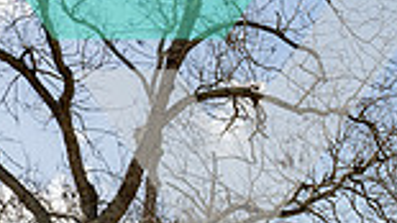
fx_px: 1073
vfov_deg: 11.0
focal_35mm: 102
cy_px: 417
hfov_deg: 17.8
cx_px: 666
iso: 100
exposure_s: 1/250
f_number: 8
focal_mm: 26
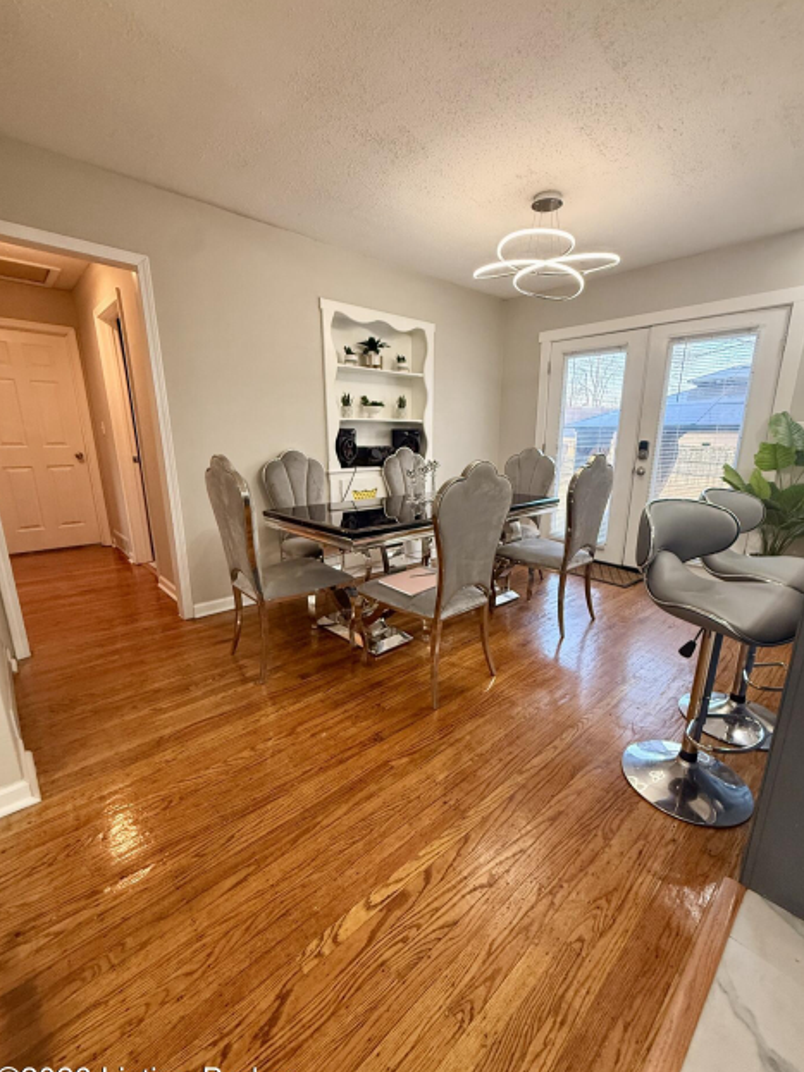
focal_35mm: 15
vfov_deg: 98.1
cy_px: 558
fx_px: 465
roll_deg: -0.8
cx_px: 424
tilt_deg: -13.9
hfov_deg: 81.7
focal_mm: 2.22
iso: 320
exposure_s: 1/120
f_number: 2.2
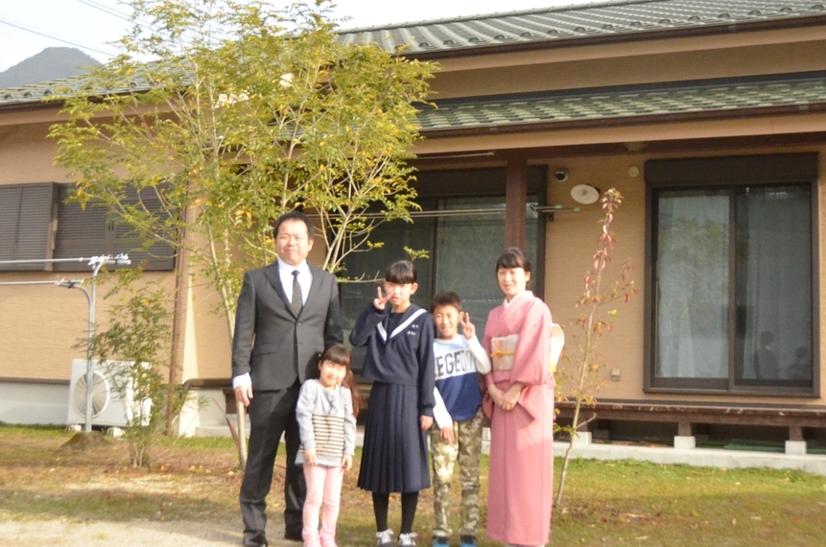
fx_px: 1053
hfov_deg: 42.6
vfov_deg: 28.9
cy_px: 171
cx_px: 507
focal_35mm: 46
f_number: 3.8
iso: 3200
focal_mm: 22
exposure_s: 1/8000
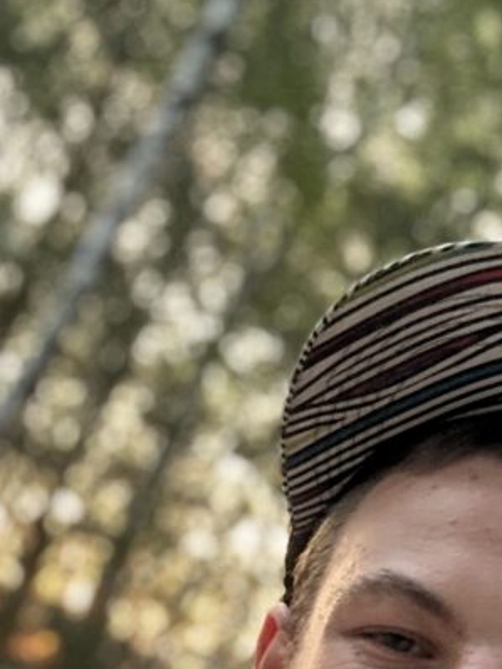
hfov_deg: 19.1
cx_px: 282
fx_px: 1490
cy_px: 714
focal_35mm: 77
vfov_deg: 23.9
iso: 320
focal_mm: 2.69
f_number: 1.9
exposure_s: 1/60
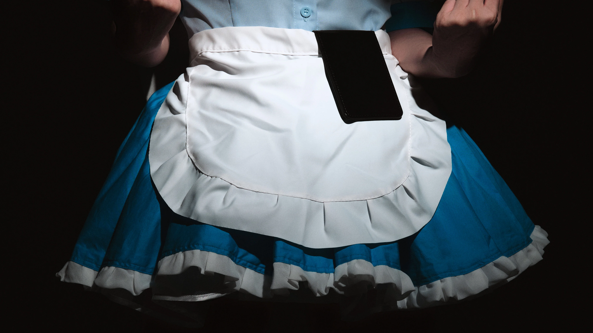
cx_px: 295
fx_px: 1242
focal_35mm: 79
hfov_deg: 26.9
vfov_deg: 15.3
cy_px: 194
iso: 160
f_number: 8
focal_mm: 33.5
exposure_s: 1/125
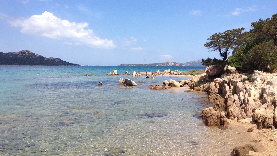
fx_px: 286
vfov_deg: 30.4
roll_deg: +0.1
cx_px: 141
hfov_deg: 51.6
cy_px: 68
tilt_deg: -3.1
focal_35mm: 39
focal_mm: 4.28
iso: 50
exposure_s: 1/1783
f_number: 2.4
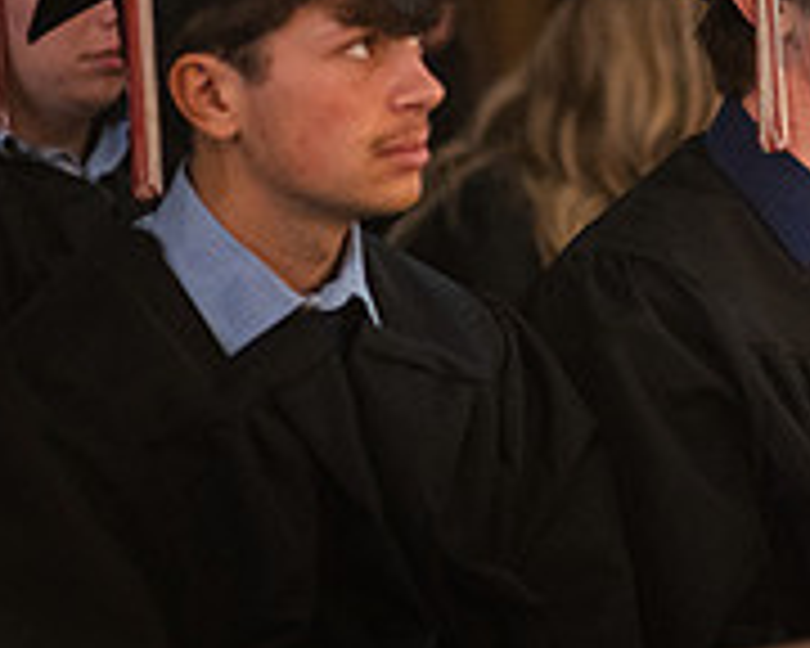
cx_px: 1184
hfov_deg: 7.4
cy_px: -130
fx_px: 6161
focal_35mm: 257
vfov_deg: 6.0
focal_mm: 85
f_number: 1.4
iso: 3200
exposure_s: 1/160
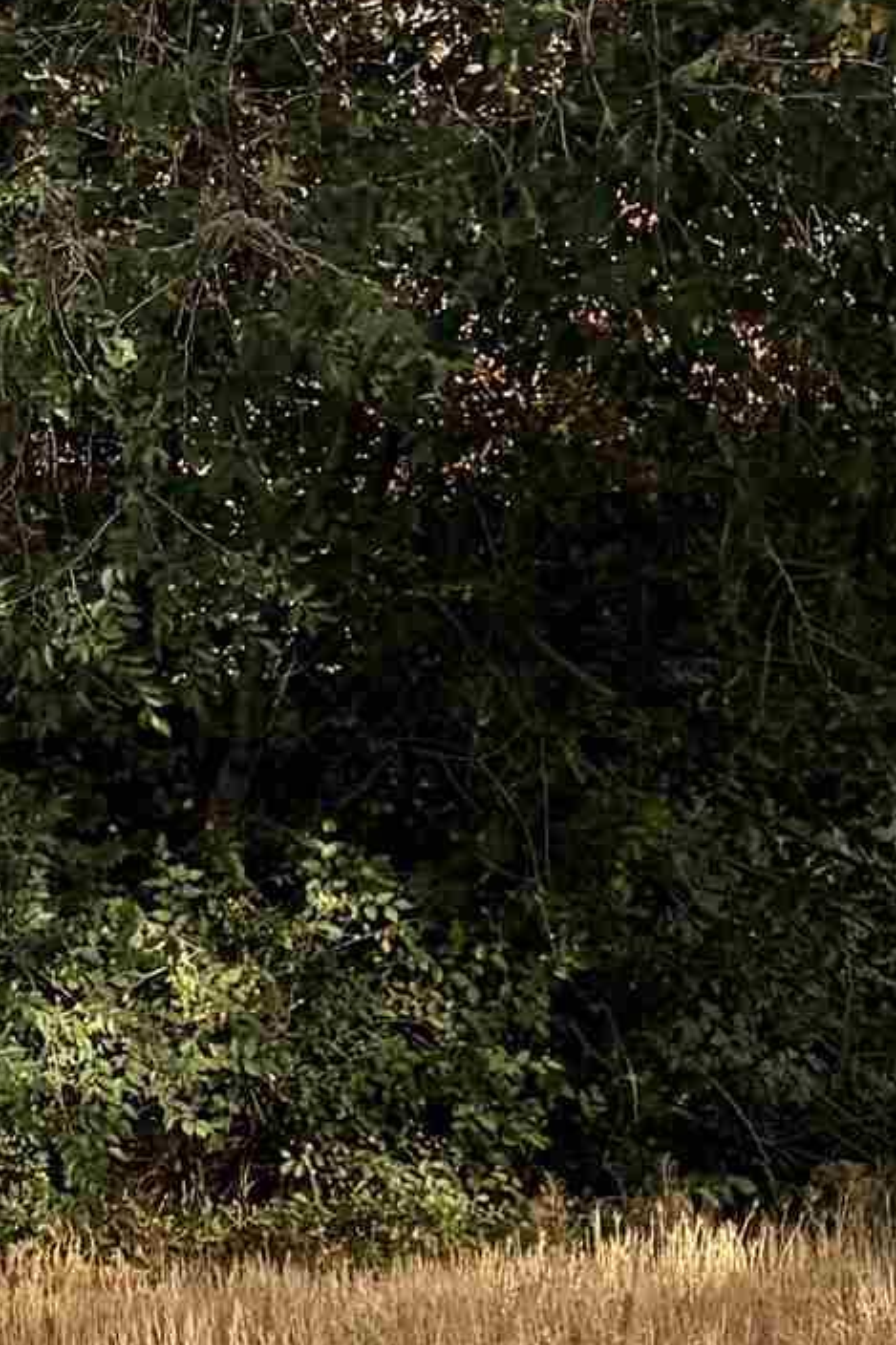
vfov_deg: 17.3
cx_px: -1207
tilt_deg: +1.1
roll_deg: +1.4
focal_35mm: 118
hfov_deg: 10.2
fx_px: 4407
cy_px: 615
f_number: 1.6
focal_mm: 5.96
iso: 50
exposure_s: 1/2451
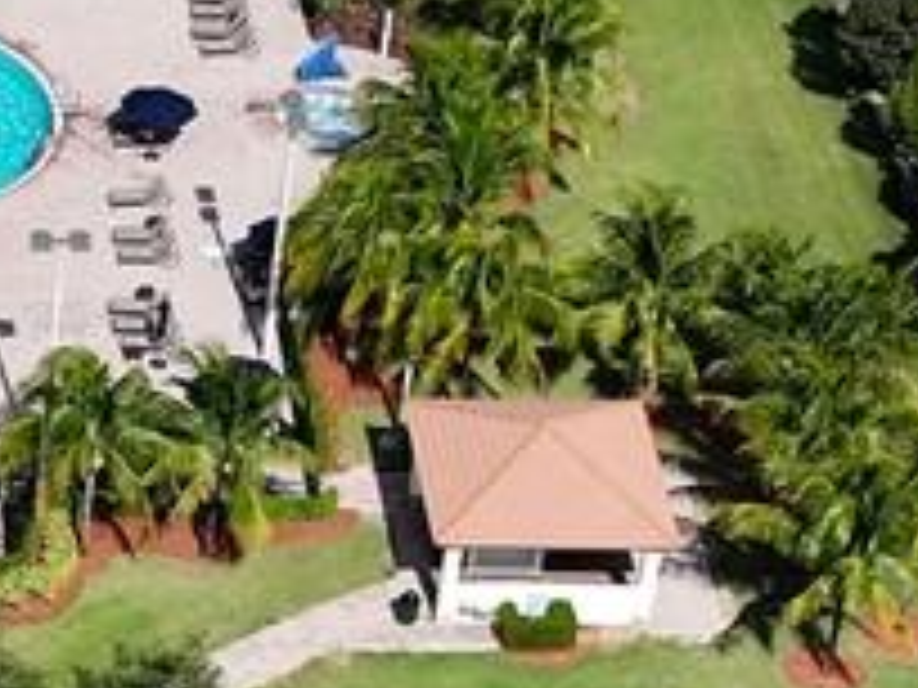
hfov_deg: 10.1
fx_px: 4986
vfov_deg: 7.9
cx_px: -526
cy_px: 589
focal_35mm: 188
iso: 100
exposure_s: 1/2500
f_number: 2.8
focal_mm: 12.29
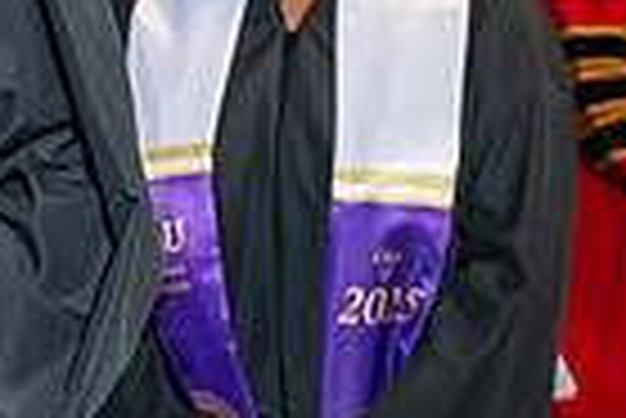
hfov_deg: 6.8
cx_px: -594
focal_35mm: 292
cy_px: 2
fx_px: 5083
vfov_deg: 4.7
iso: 2000
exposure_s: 1/200
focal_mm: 70
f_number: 5
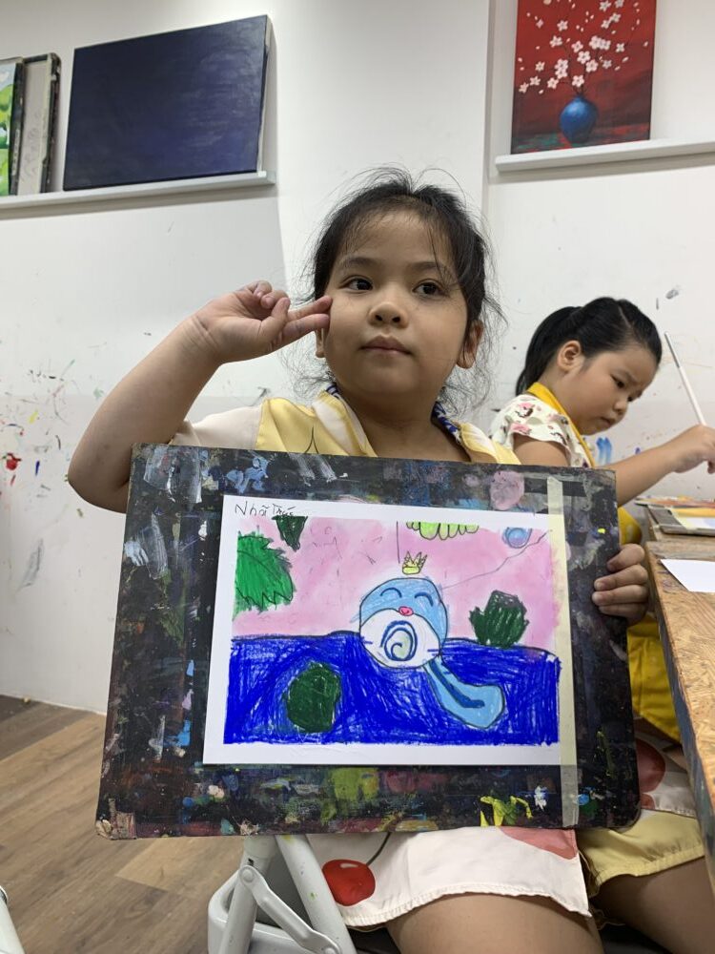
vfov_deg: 67.3
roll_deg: -1.6
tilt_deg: -0.2
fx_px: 716
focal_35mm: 26
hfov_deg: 53.1
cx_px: 358
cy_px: 477
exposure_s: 1/100
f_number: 1.8
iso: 40
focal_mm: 4.25
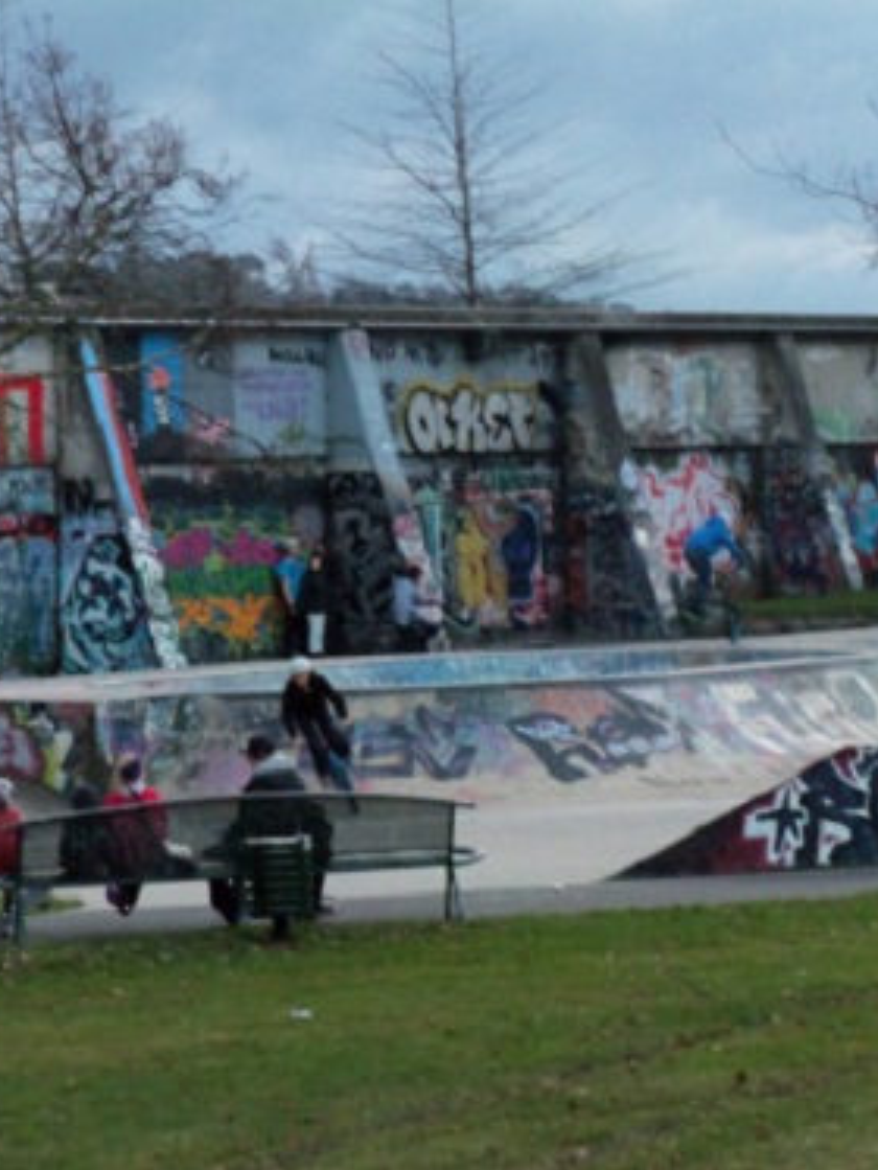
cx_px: 611
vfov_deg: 11.2
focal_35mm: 177
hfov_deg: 8.4
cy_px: 585
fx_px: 5982
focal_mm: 23.7
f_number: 4.7
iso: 250
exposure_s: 1/40
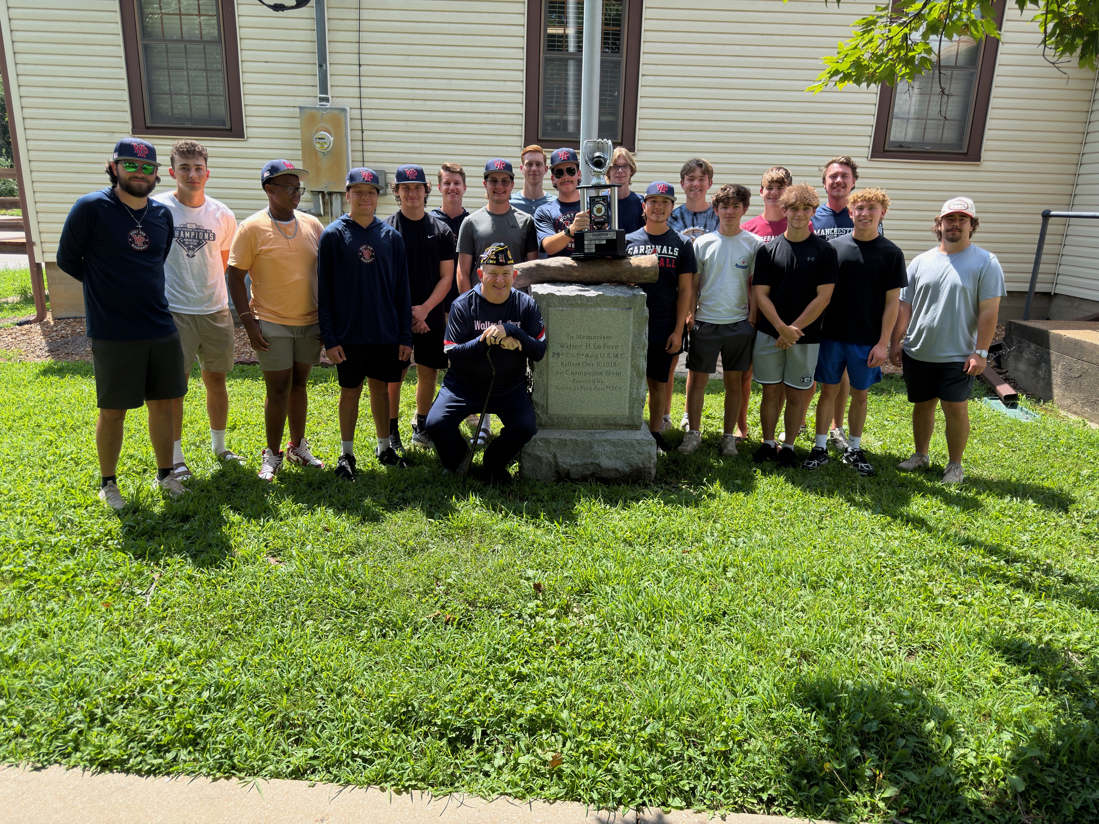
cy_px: 412
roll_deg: -1.6
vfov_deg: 56.8
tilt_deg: -16.4
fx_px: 762
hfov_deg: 71.6
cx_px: 550
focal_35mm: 24
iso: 64
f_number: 1.78
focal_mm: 6.76
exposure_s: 1/1230
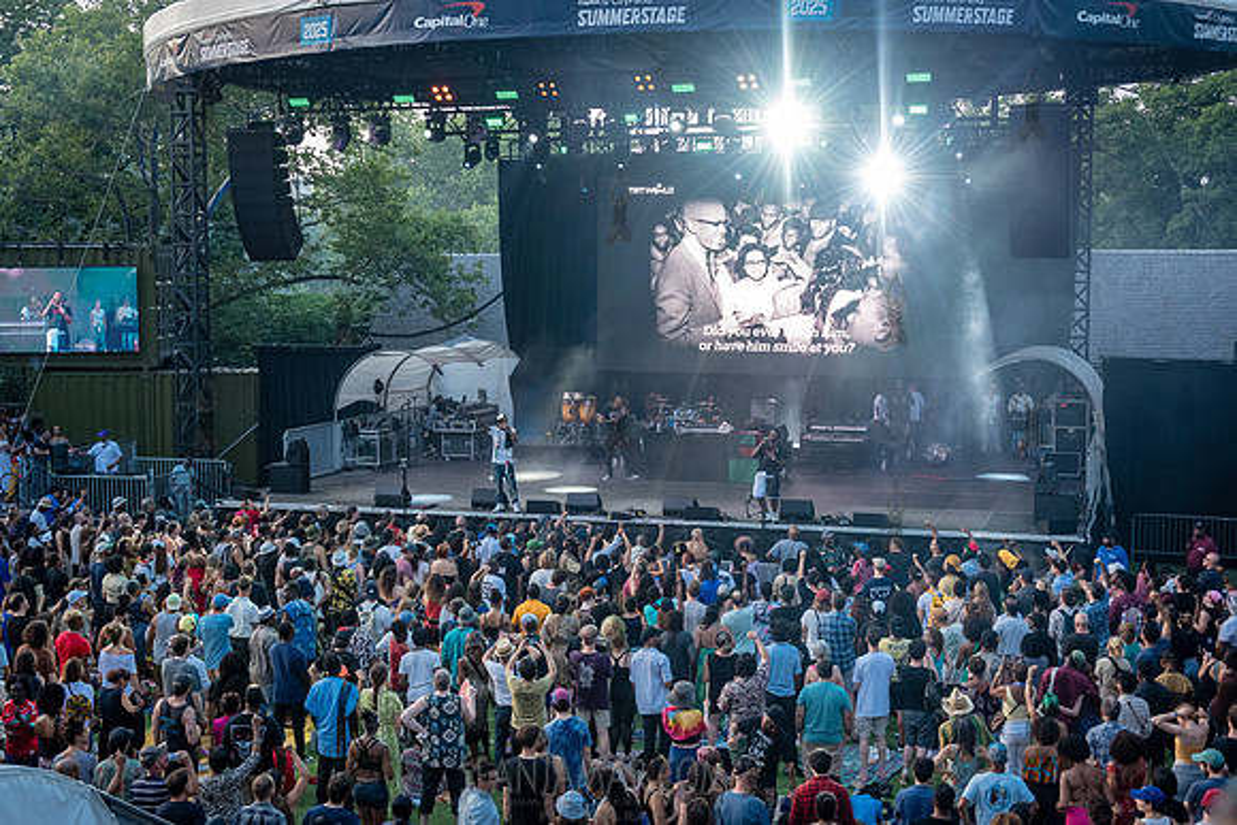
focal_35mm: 49
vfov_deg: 27.6
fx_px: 1678
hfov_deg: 40.5
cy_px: 412
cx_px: 618
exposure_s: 1/500
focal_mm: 48
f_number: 4
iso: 2000
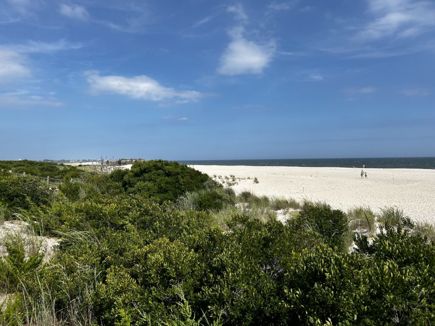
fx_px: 327
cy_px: 163
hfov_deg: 67.3
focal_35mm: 26
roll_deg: +1.4
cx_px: 218
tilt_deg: -0.9
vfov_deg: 53.1
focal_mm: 5.7
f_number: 1.5
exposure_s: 1/5587
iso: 50
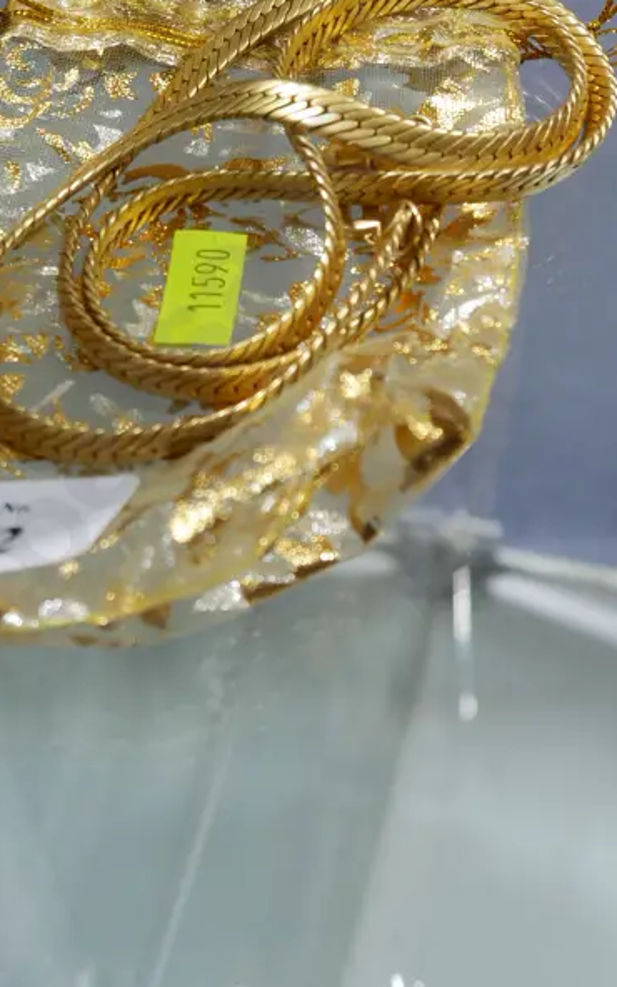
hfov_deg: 19.7
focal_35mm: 66
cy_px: 202
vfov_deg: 30.3
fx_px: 1776
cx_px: 298
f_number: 4.5
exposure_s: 1/60
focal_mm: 18
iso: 400
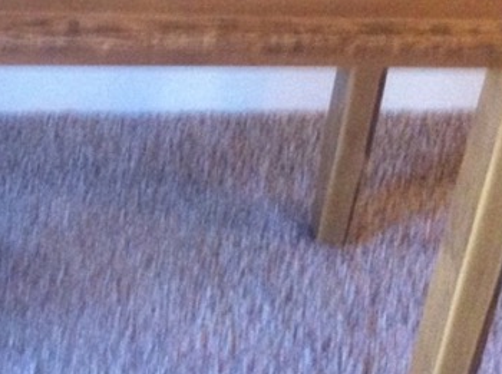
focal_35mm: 120
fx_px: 1737
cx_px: -40
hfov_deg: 16.0
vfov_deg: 12.1
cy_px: -24
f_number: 2.8
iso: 320
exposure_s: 1/15
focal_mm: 3.85
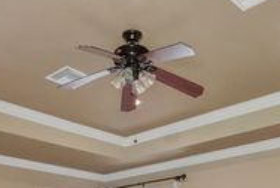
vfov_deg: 23.2
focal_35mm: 51
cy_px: 253
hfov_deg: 38.8
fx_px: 397
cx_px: 152
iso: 320
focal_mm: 10
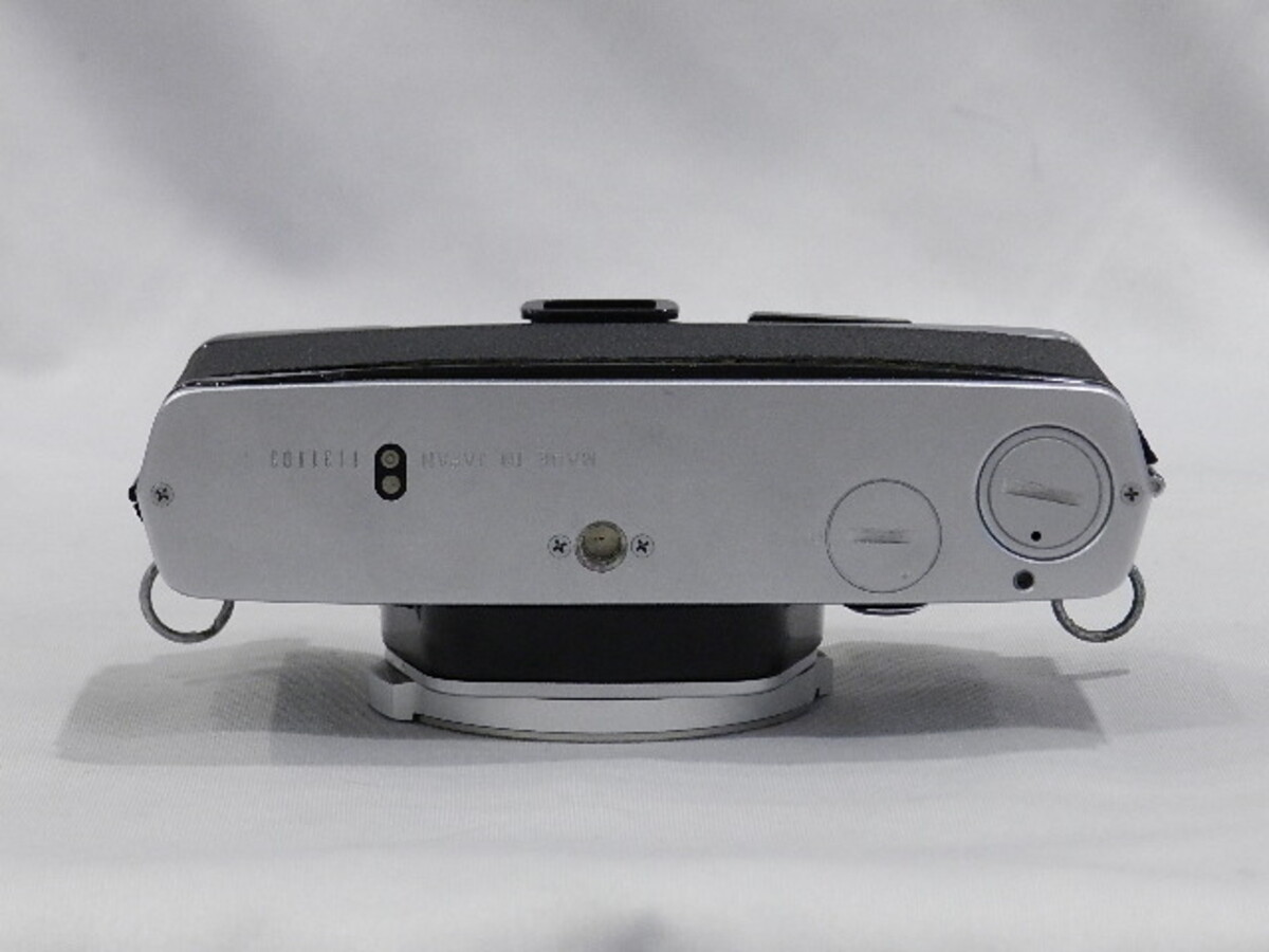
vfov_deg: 11.4
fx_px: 4766
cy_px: 476
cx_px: 634
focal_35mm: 130
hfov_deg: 15.2
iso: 800
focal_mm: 23.1
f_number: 5
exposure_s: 1/80
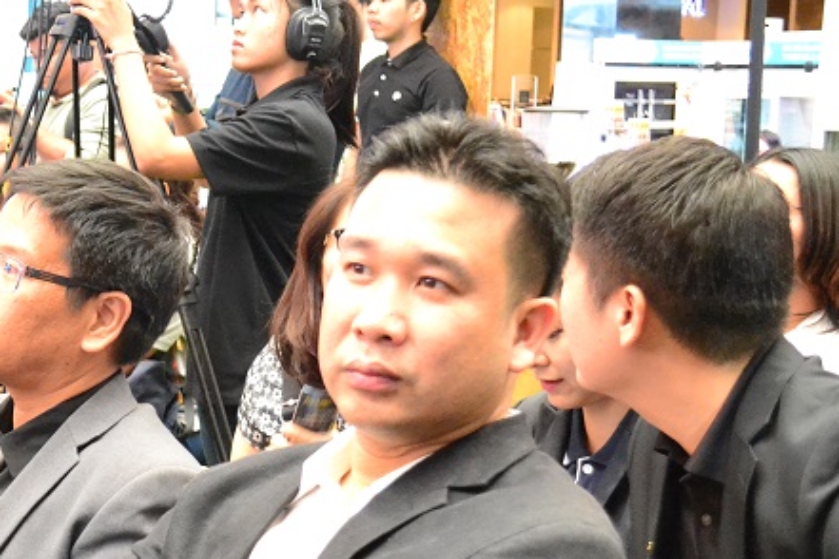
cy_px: 431
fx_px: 1839
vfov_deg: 17.2
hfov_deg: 24.9
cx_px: 86
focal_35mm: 79
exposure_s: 1/100
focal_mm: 29
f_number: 5
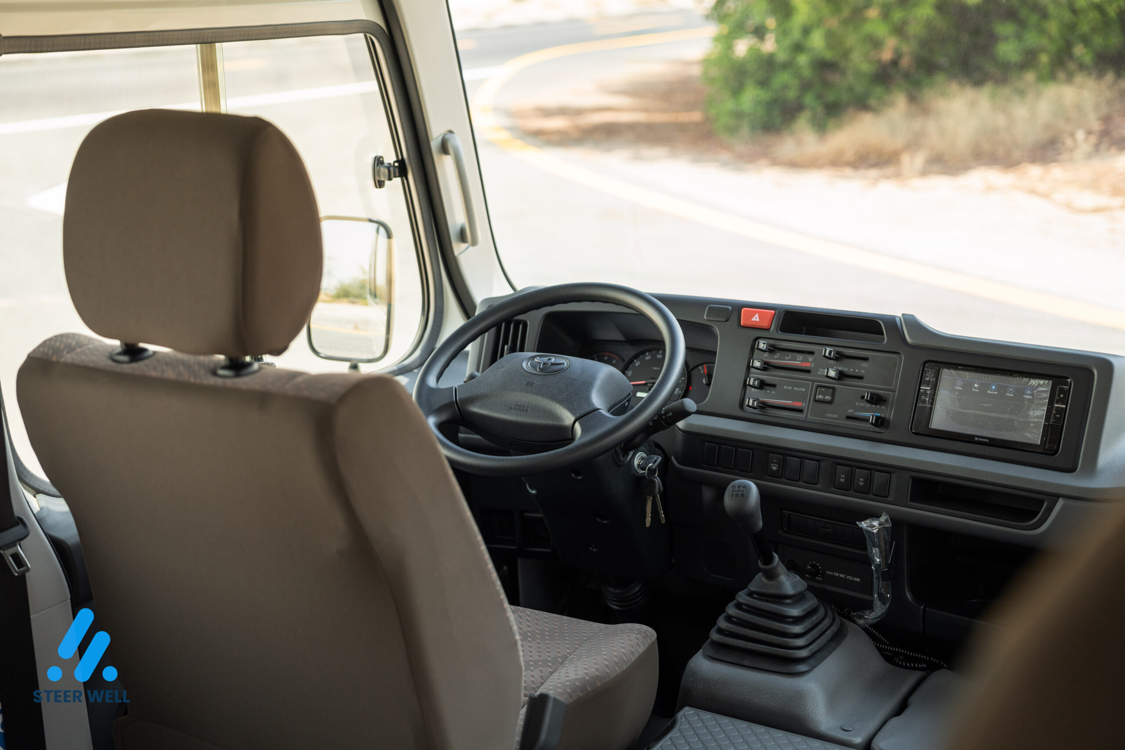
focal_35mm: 49
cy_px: 375
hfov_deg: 40.3
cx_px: 562
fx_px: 1531
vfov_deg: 27.5
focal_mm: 49
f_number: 2.8
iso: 400
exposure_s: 1/250
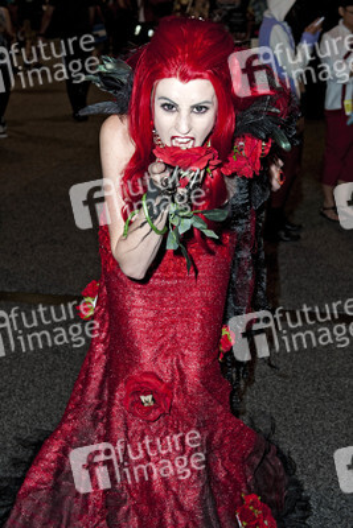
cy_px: 264
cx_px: 176
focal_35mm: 50
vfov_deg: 39.6
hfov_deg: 27.0
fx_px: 735
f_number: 5.6
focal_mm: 50
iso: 320
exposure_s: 1/320
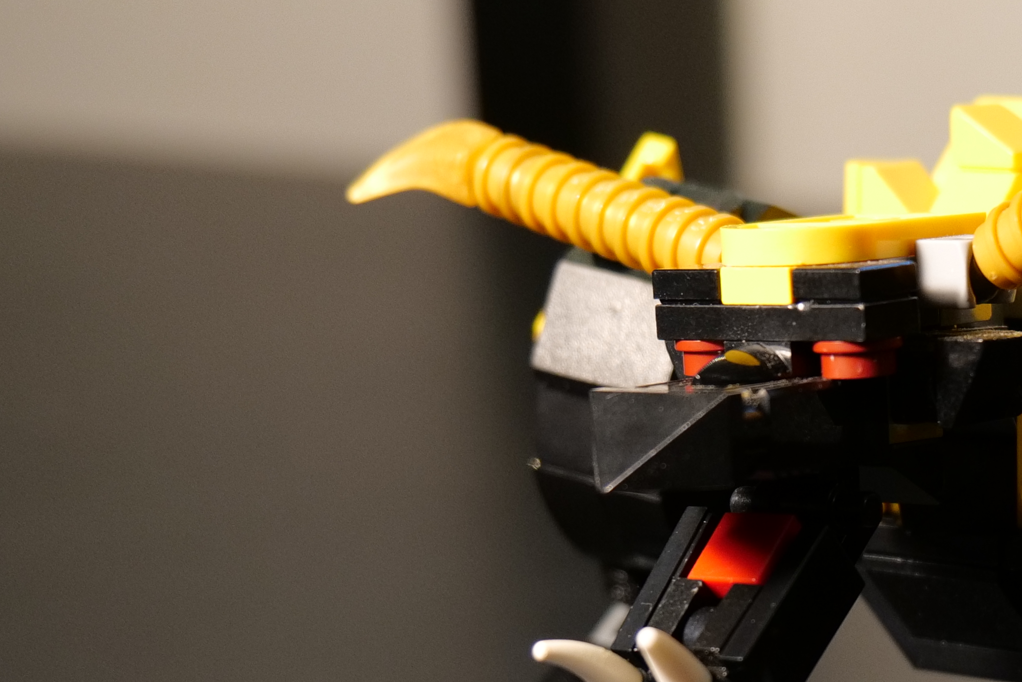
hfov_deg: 17.5
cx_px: 1009
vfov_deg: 11.9
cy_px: 619
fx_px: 3237
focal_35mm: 114
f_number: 4.7
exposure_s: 1/60
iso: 2000
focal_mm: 40
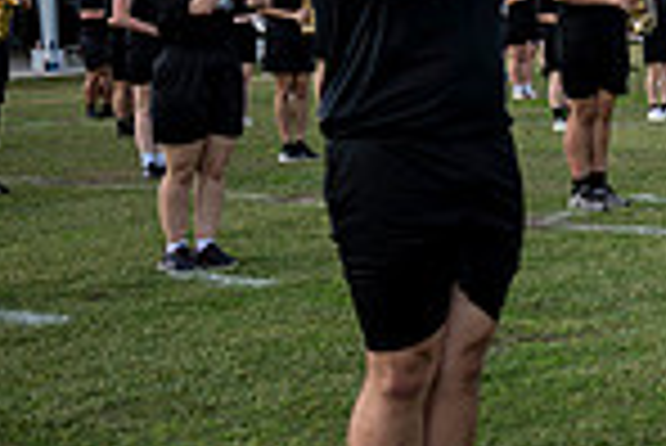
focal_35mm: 94
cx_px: 1188
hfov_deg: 17.6
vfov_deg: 14.3
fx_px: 1741
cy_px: -20
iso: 125
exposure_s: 1/1250
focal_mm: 24
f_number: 2.8
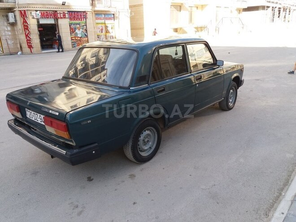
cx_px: 148
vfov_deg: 49.7
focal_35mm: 28
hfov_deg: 63.4
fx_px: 239
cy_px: 111
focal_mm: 3.7
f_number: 1.9
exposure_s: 1/331
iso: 64
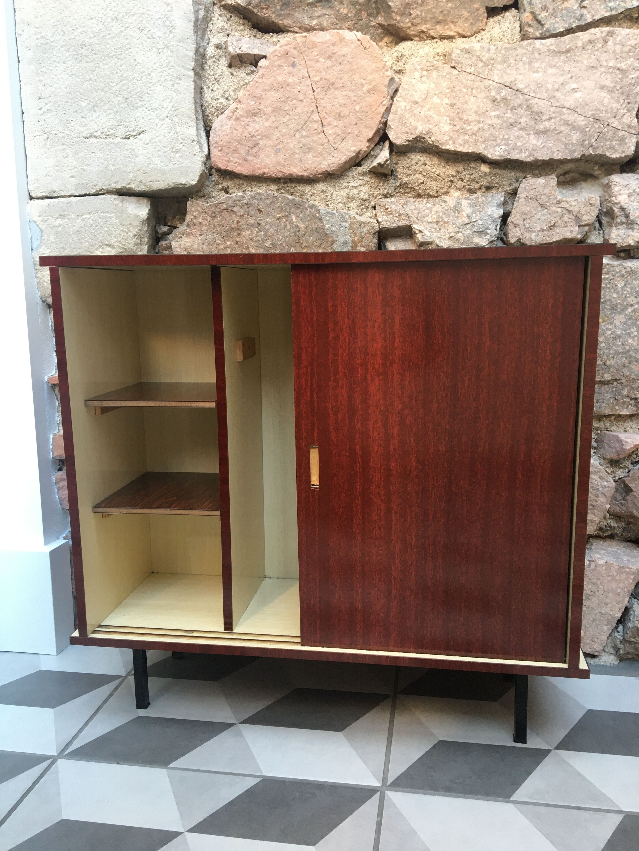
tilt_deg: -8.2
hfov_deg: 48.2
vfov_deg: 61.7
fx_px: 714
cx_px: 320
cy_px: 426
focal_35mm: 29
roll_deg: -0.5
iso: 100
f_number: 2.2
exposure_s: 1/33
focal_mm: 4.15
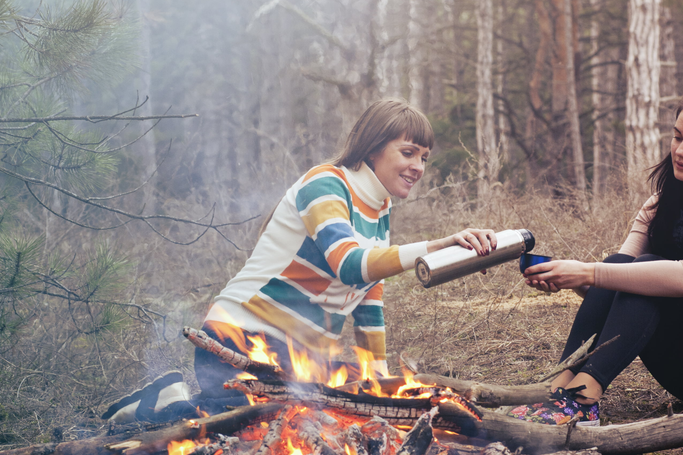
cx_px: 471
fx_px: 3166
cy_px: 235
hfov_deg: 12.3
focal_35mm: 167
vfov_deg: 8.2
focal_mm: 100
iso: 160
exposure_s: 1/40
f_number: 7.1
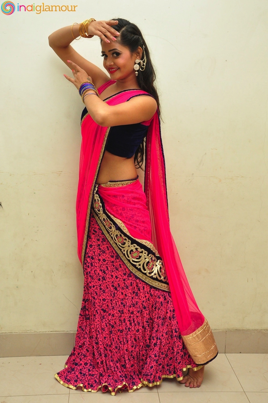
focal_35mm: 45
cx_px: 134
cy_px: 202
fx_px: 504
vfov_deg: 43.7
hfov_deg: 29.8
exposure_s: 1/125
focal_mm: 30
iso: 1600
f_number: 7.1
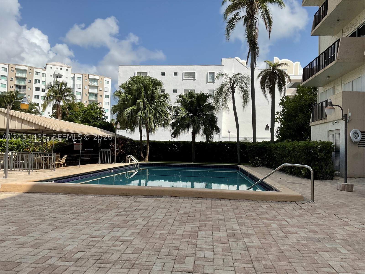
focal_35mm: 29
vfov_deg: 48.2
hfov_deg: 61.7
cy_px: 137
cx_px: 182
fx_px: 306
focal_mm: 3
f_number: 1.8
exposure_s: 1/2959
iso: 16
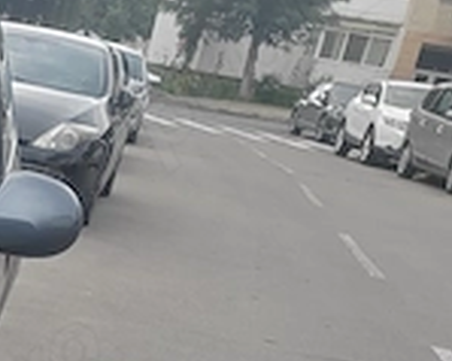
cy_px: 501
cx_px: -309
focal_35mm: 106
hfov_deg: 15.9
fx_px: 1417
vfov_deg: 13.8
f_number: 1.9
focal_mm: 5.52
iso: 100
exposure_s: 1/390
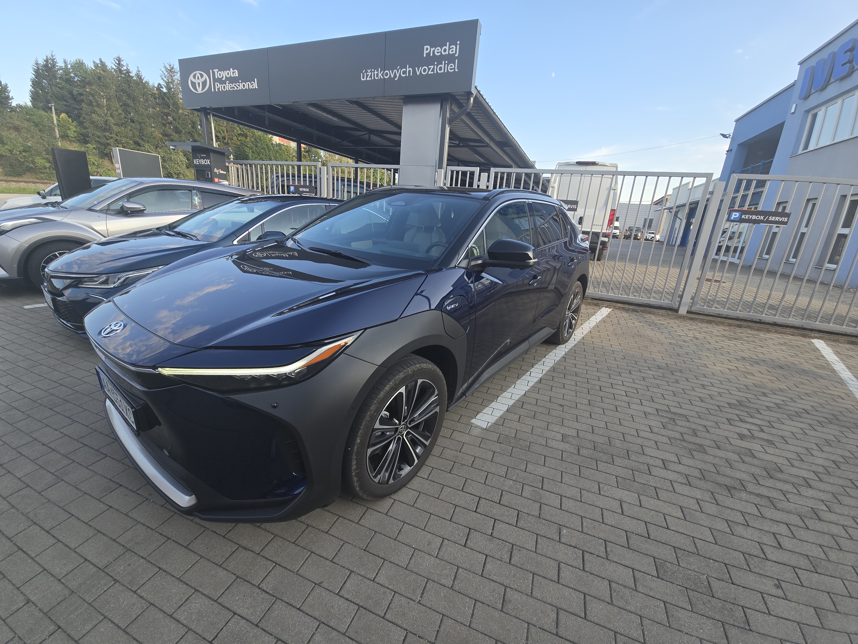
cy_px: 322
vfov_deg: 89.9
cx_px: 429
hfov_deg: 106.2
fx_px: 322
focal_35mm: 13
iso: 50
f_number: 2.2
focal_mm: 2.2
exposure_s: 1/403
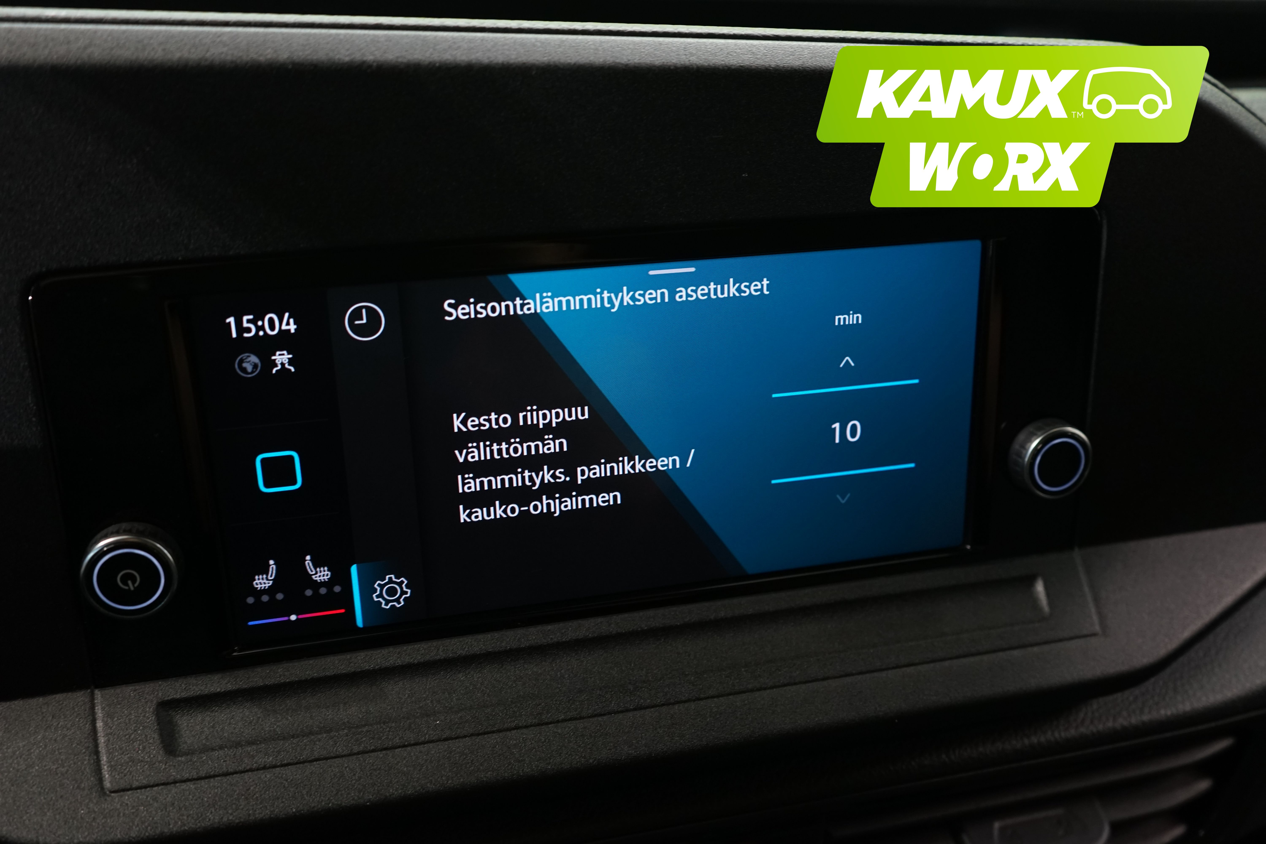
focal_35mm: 32
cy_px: 422
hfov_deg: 58.7
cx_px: 633
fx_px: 1125
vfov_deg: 41.1
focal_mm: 32
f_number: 4.5
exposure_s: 1/40
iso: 1250
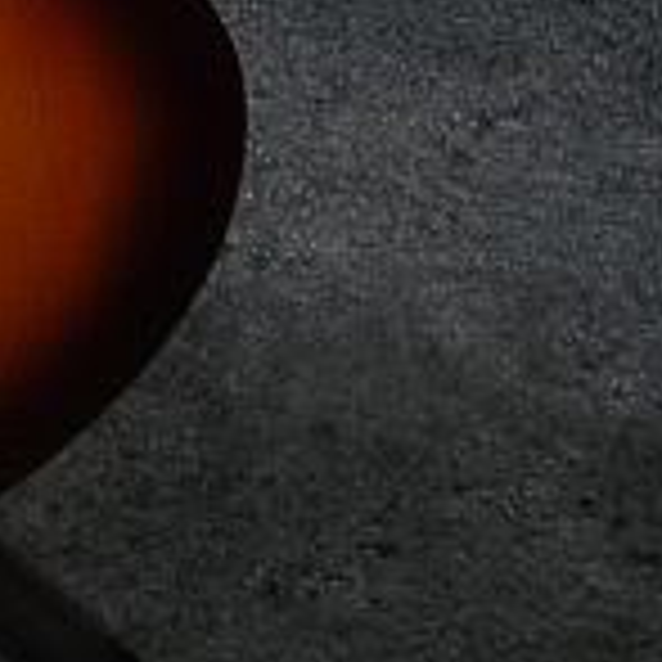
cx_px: -531
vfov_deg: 8.9
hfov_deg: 9.1
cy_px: -739
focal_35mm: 183
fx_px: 3959
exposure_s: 1/60.1
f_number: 3.2
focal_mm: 6.3
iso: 50
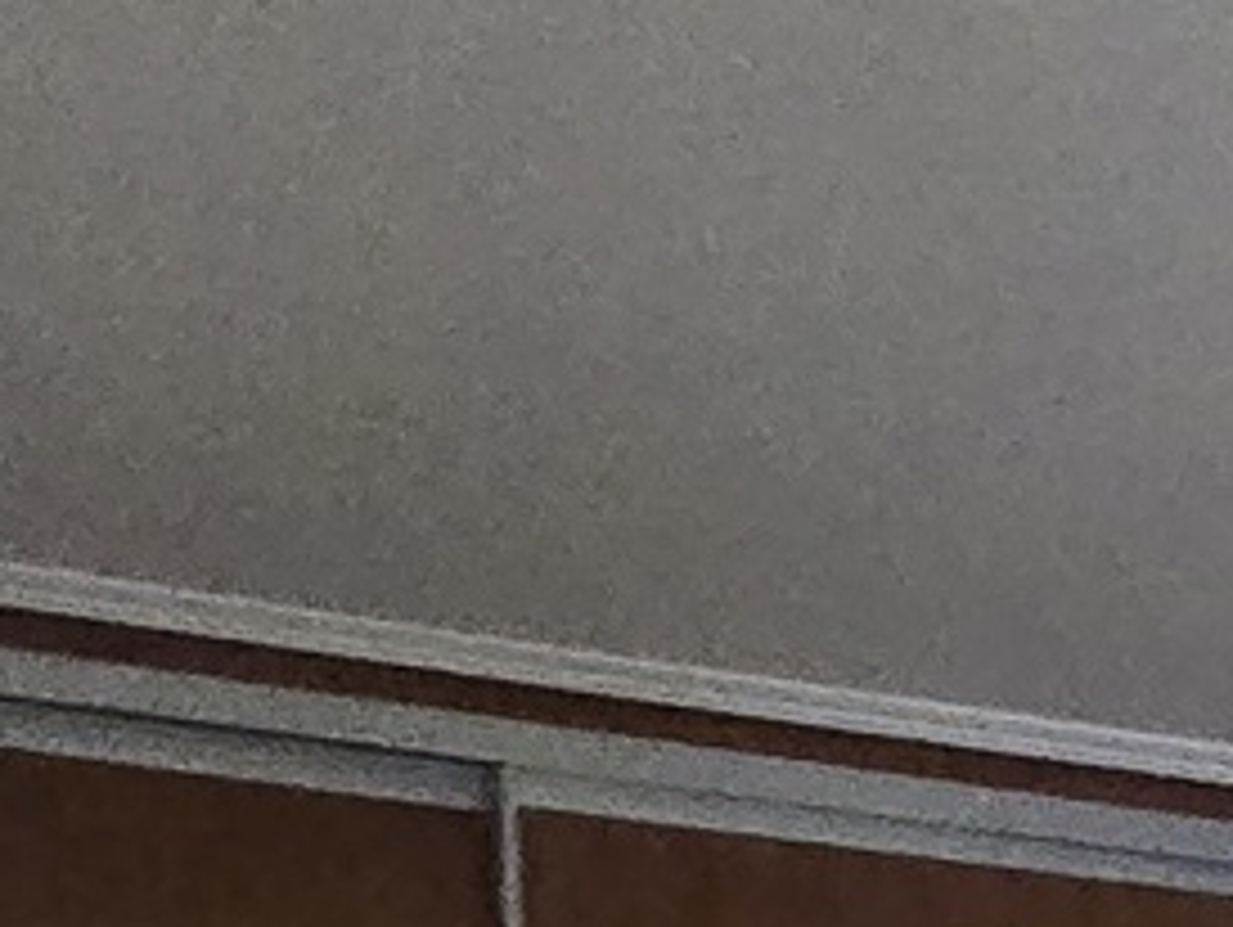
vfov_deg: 11.8
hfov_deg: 20.0
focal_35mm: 91
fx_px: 3244
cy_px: 2498
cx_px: 1534
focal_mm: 2.2
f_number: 2.2
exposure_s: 1/50
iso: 500
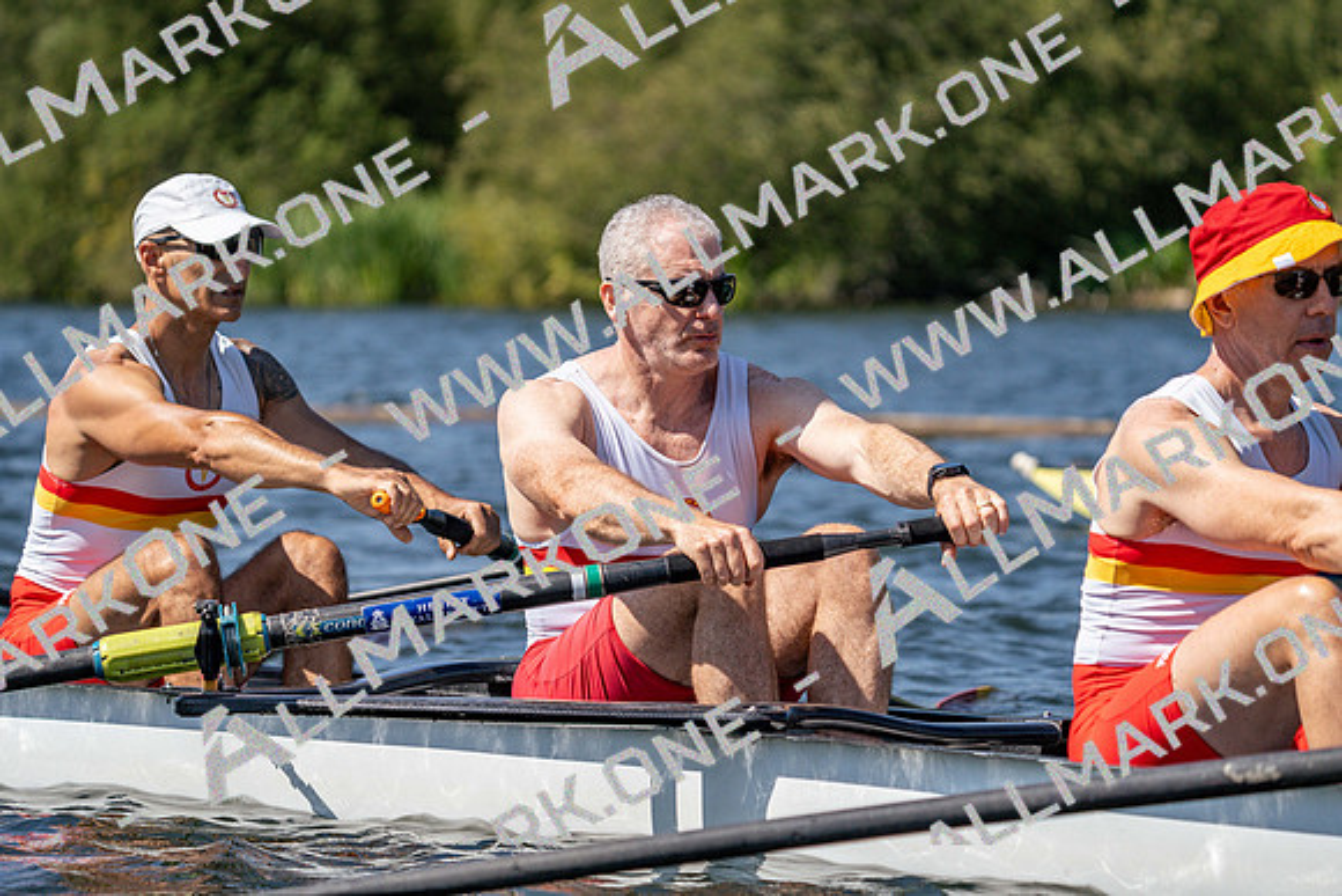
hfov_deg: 9.1
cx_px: 671
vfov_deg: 6.1
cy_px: 448
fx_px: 8464
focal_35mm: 227
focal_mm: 227
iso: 250
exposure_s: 1/2000
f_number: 5.6
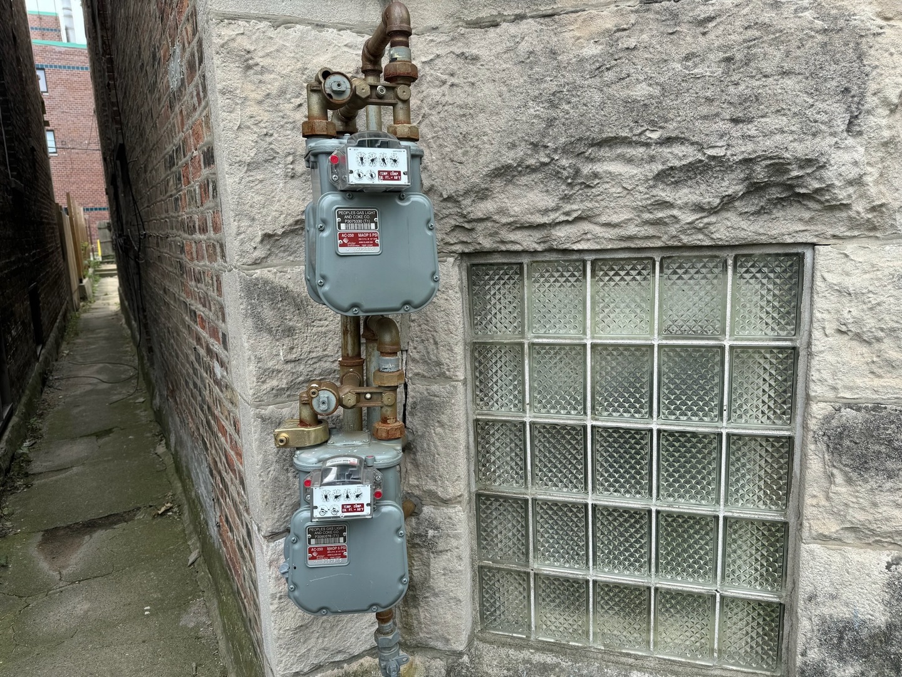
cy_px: 338
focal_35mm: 24
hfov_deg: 71.6
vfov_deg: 56.8
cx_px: 451
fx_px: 625
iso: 80
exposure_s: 1/1076
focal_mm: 6.76
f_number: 1.78
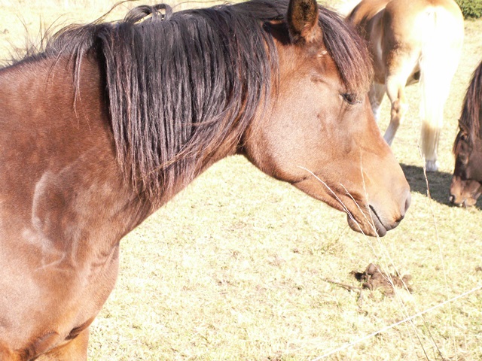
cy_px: 180
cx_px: 241
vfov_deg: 18.4
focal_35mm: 80
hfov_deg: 24.4
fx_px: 1114
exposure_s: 1/800
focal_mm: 13.33
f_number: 4
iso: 200
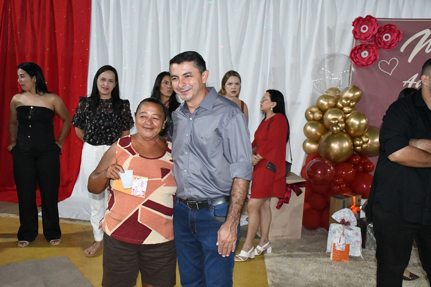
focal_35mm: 39
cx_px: 216
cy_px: 144
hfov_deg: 49.5
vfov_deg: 34.2
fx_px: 467
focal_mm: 26
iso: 10000
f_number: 5
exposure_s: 1/250
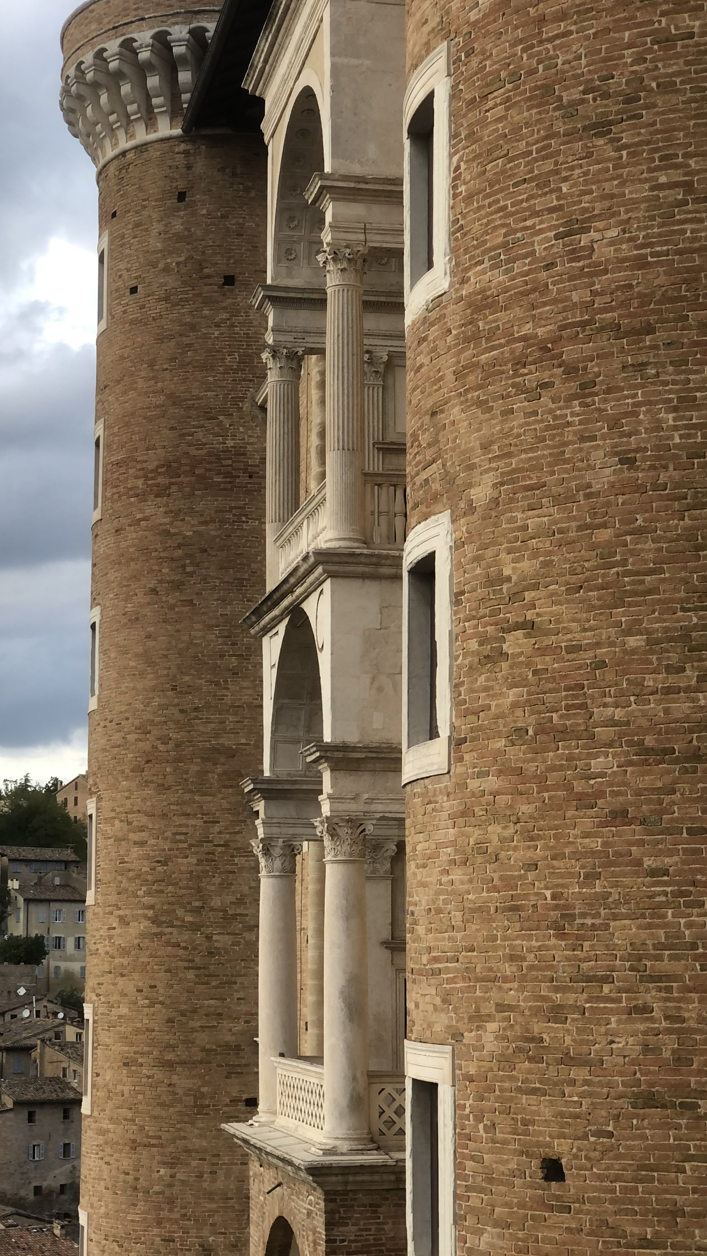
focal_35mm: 67
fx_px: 2232
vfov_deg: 31.4
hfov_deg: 18.0
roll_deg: +0.2
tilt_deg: +9.0
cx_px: 252
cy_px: 630
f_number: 2.4
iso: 16
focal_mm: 6
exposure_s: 1/60
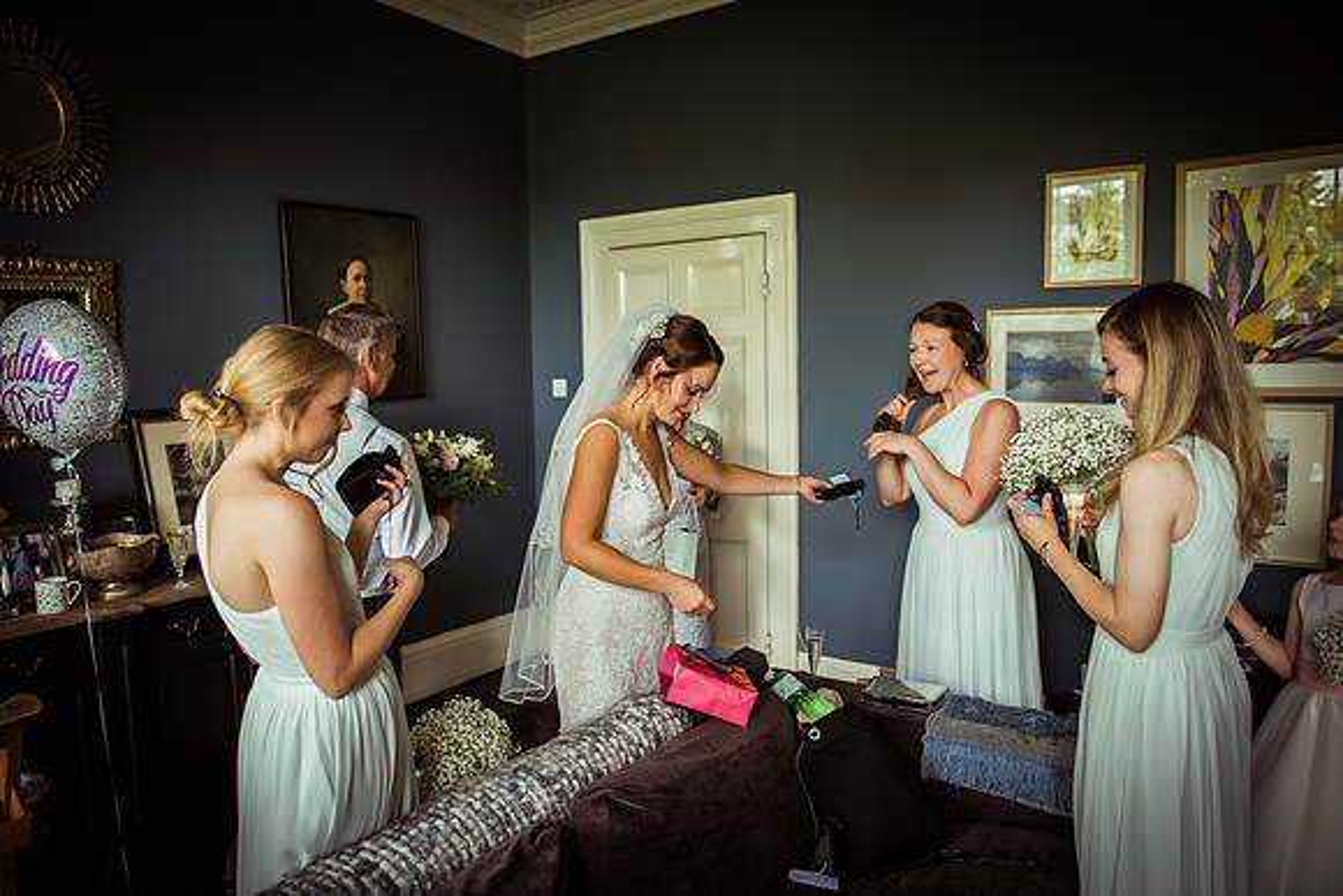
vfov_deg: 53.2
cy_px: 448
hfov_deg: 73.7
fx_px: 896
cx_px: 672
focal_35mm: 24
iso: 280
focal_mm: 24
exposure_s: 1/160
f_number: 2.5
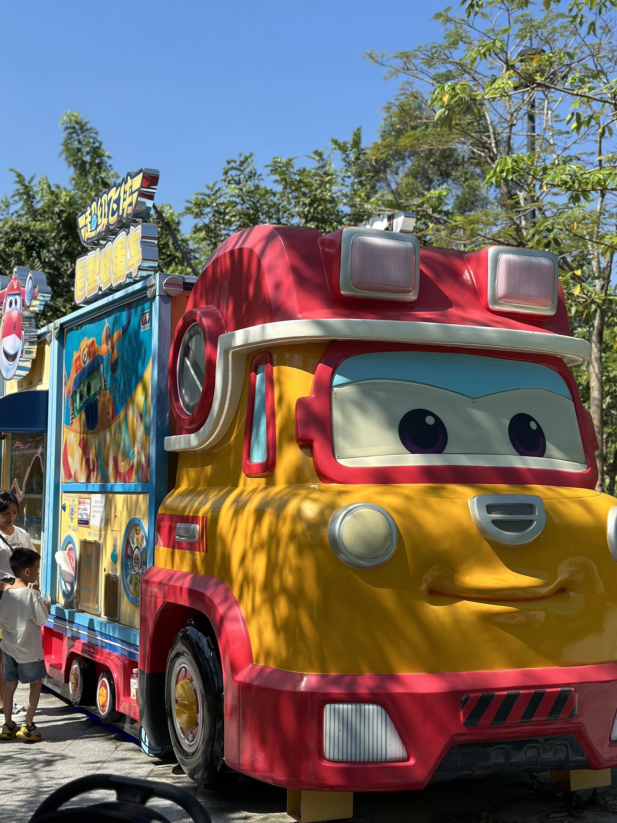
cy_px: 412
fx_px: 1141
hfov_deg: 30.3
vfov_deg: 39.7
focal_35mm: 48
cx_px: 308
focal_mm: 6.86
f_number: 1.78
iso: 100
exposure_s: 1/4367
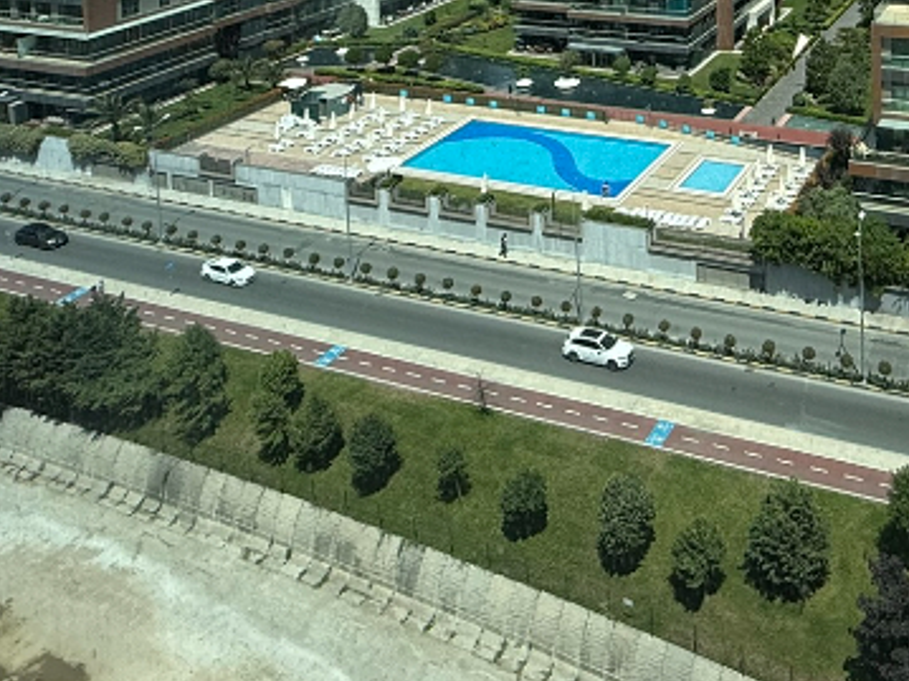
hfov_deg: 45.3
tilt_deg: -2.2
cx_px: 734
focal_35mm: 39
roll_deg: +1.4
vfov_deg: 29.7
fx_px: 1024
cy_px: -200
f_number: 2.2
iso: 50
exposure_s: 1/1572
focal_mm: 2.22
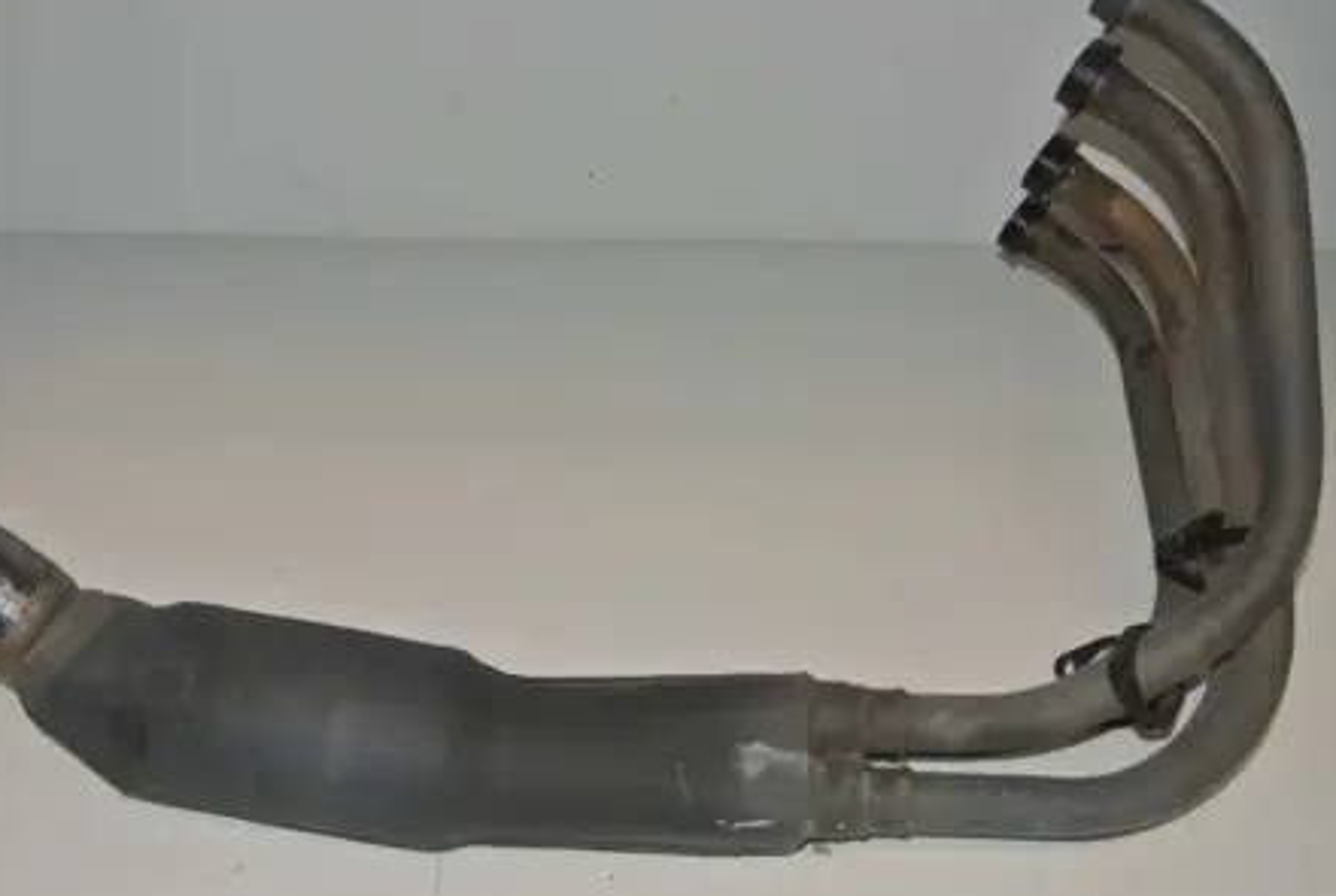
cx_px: 653
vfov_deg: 30.6
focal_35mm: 44
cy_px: 419
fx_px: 1636
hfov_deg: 44.4
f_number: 4
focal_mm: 13.6
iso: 200
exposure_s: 1/60
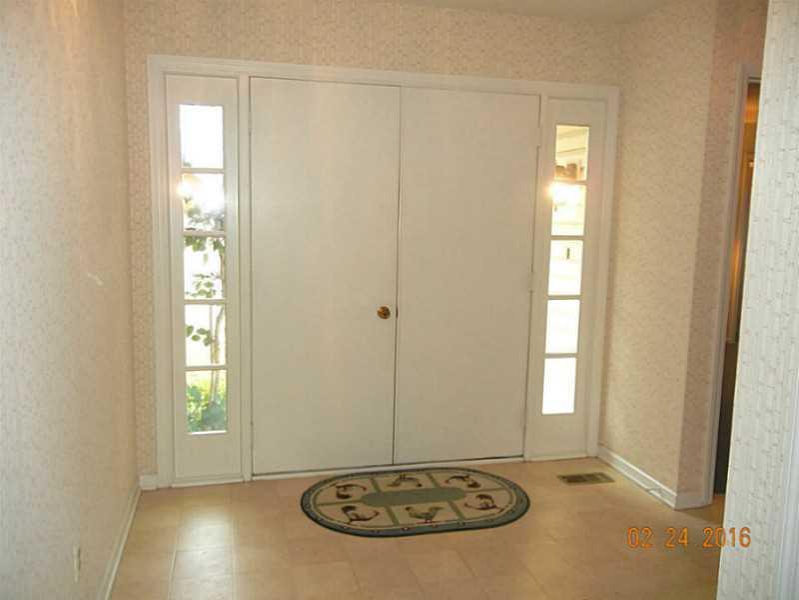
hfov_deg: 60.0
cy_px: 300
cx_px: 400
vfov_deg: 46.8
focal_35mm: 30
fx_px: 692
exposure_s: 1/30
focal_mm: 5.4
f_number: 3.5
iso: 200
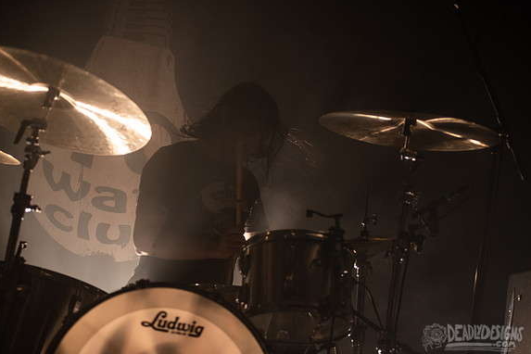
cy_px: 177
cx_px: 263
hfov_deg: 25.1
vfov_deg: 16.9
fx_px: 1195
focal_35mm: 81
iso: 1250
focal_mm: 80
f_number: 2.8
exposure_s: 1/160
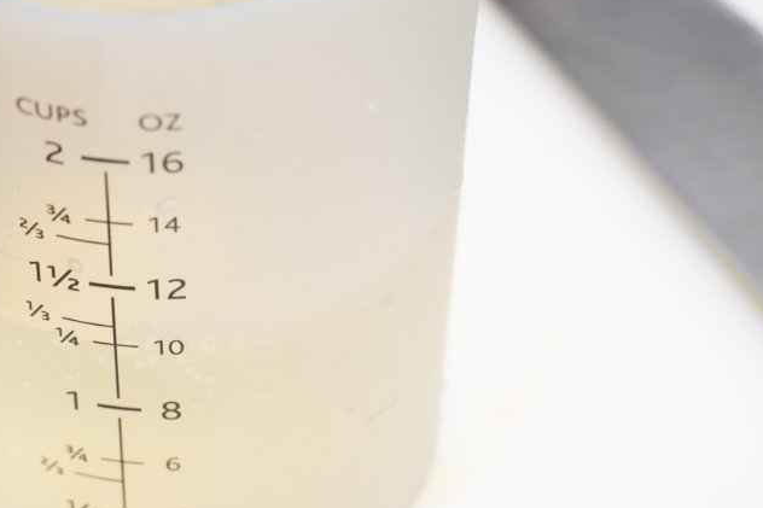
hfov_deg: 15.4
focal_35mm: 133
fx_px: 2818
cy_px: 272
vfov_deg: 10.3
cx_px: 205
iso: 1000
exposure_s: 1/1600
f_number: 8
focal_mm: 70
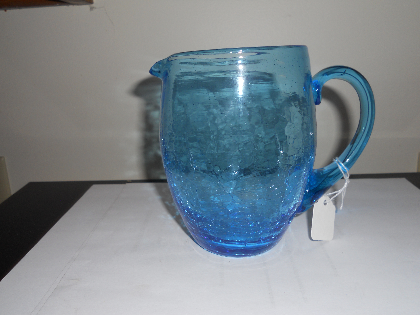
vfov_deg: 44.2
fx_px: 388
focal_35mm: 32
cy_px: 158
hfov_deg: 56.8
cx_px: 210
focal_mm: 5.8
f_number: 8.8
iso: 80
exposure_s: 1/25
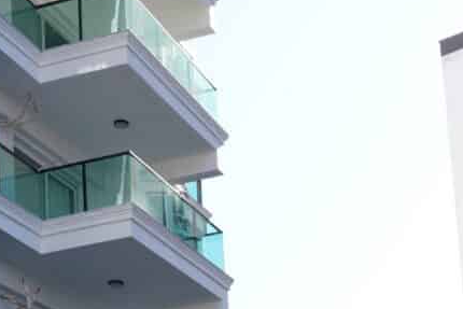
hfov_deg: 24.2
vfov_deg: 15.0
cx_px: 438
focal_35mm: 81
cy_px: 529
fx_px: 1042
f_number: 7.1
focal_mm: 17
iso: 100
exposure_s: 1/100
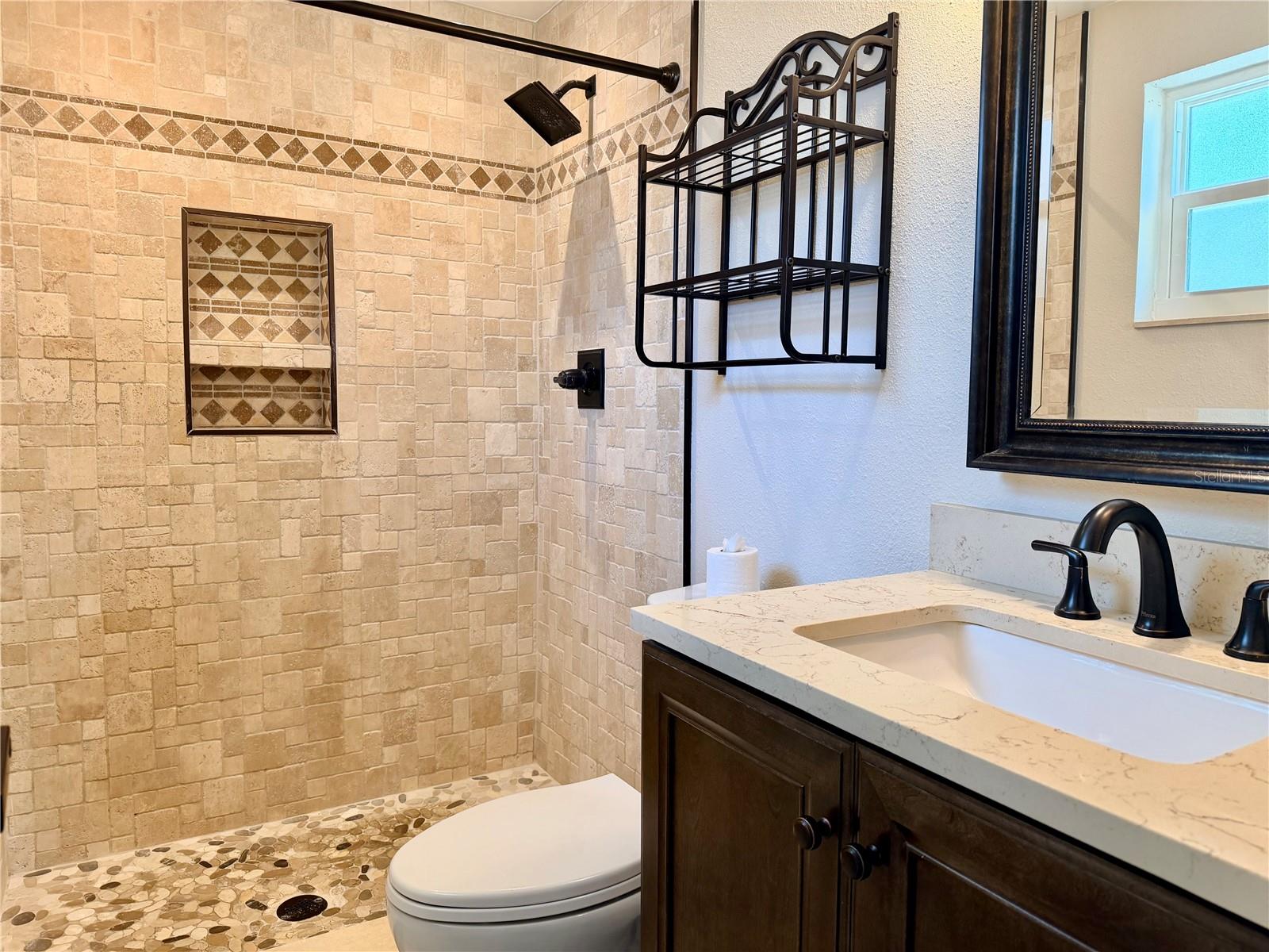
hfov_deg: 71.6
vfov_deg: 56.8
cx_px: 634
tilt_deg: -5.0
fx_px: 880
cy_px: 476
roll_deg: -0.2
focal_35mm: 24
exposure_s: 1/120
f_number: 1.78
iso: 160
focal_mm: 6.76
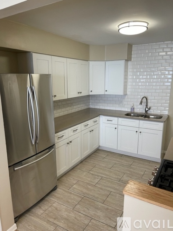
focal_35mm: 26
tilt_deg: -11.8
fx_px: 173
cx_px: 86
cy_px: 116
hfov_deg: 53.0
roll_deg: +1.2
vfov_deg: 67.3
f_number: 1.6
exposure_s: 1/60
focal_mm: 5.1
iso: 80
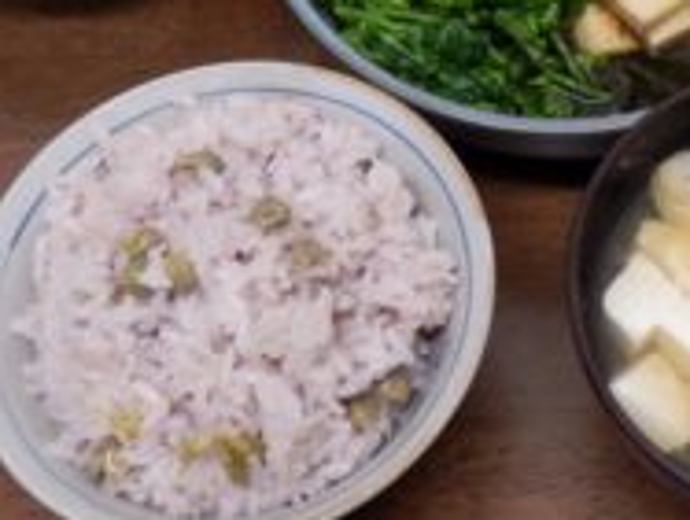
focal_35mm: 79
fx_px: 1578
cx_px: 557
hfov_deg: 24.3
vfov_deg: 18.4
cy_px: 52
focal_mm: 6.6
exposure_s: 1/30
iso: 800
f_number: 3.6
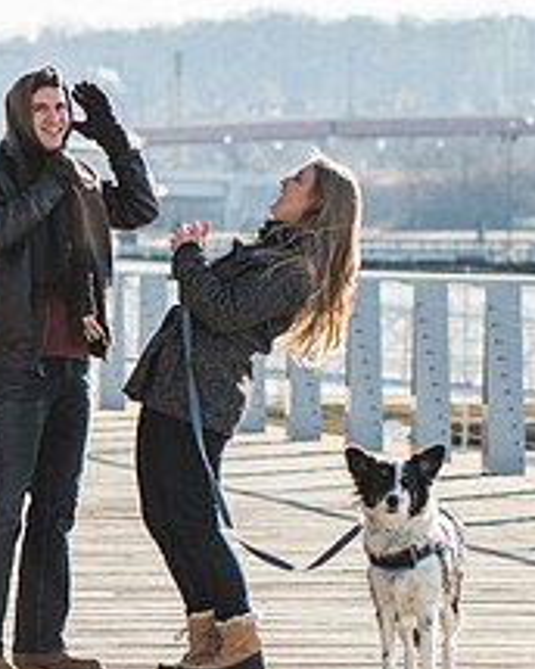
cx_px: 550
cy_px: 234
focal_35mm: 336
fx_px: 6650
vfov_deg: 5.8
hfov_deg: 4.6
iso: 100
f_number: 2.8
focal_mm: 105
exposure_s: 1/2500
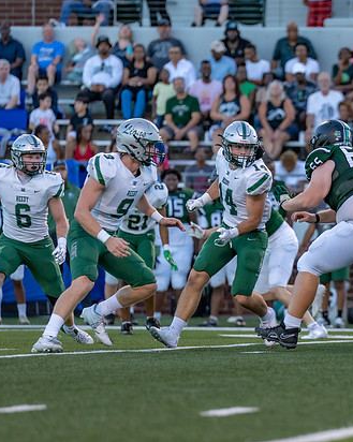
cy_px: 204
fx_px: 5060
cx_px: 407
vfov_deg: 5.0
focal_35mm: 387
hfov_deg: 4.0
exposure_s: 1/1250
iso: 800
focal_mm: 200
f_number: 2.8
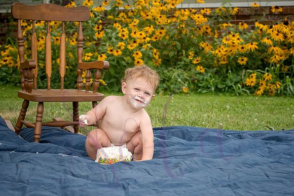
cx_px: 148
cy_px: 96
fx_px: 744
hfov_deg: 22.4
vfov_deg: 15.0
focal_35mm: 91
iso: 500
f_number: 9
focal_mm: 86
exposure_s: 1/320
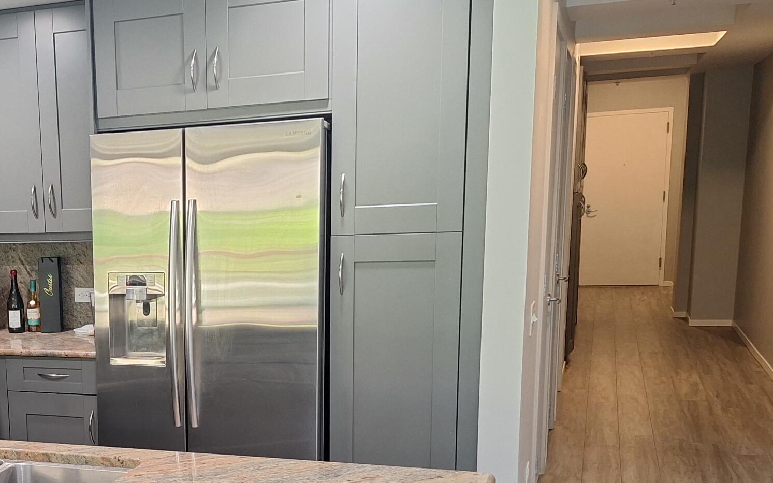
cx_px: 94
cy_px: 419
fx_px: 1032
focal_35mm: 49
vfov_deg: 25.6
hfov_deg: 38.5
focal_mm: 5.54
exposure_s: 1/40
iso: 160
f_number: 1.8
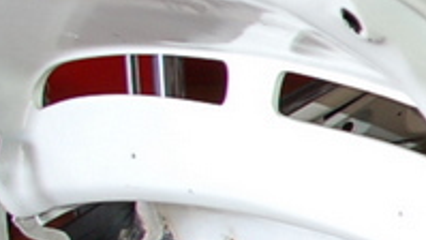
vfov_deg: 7.1
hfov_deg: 10.7
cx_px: 1051
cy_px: 292
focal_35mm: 170
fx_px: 1917
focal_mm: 21
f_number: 3.5
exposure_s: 1/60
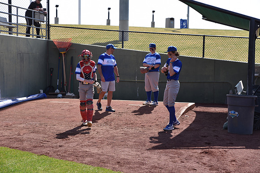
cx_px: 130
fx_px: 506
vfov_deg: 19.5
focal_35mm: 70
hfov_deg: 28.8
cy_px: 86
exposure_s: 1/500
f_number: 5.6
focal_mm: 70
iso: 200
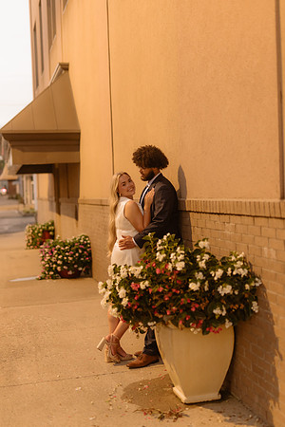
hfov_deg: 27.0
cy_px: 214
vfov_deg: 39.6
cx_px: 142
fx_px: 594
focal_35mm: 50
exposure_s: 1/160
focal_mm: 50
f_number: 1.4
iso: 640
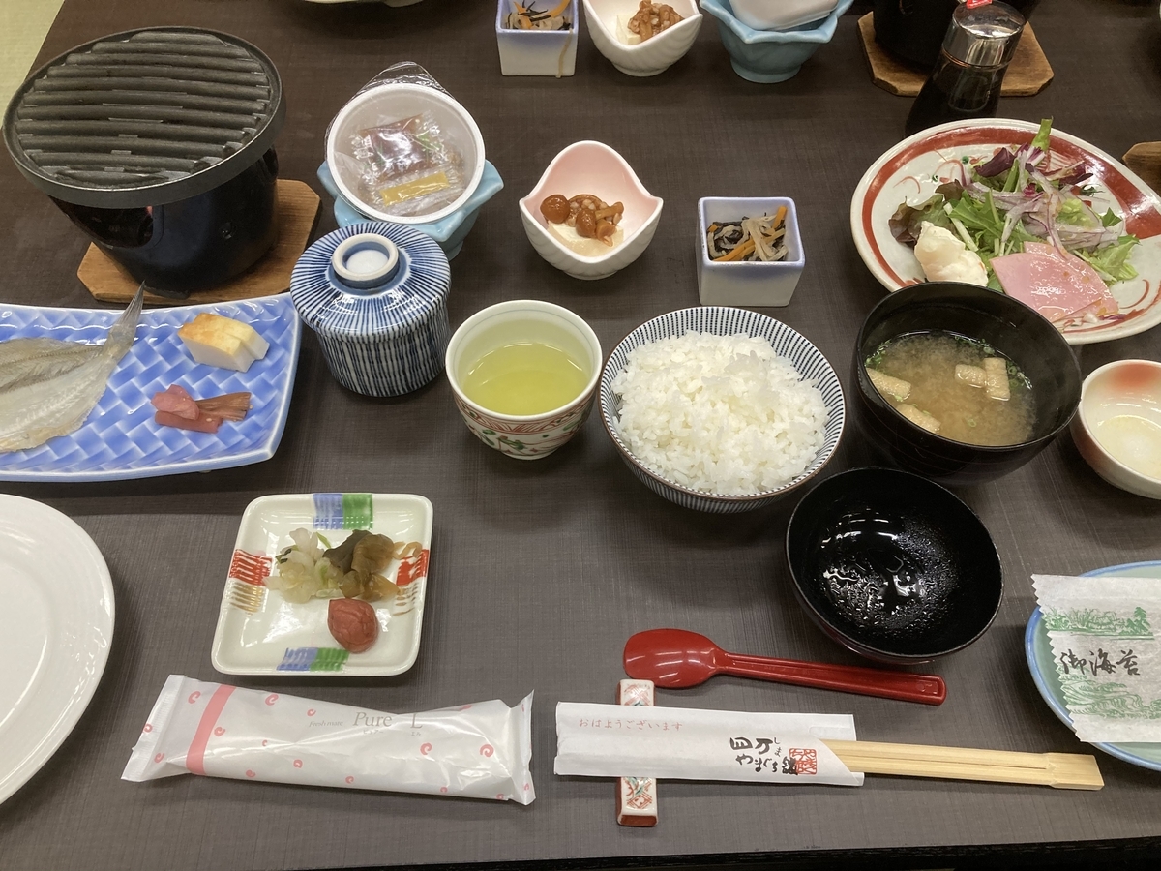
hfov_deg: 63.4
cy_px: 436
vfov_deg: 49.7
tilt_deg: -53.8
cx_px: 580
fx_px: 939
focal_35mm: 28
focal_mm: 3.99
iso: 200
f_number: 1.8
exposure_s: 1/50
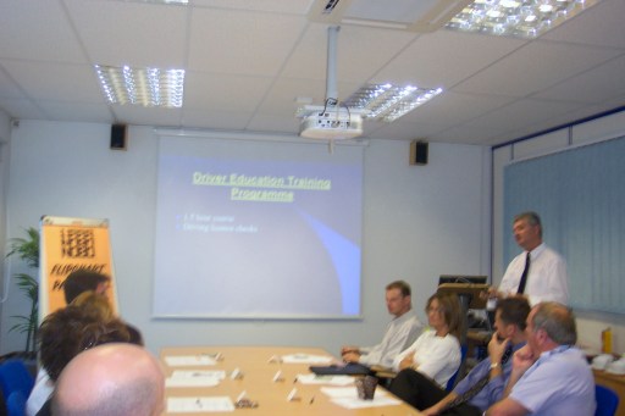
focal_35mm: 38
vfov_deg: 35.0
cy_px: 208
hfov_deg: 50.7
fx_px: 659
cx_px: 312
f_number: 2.8
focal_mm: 8
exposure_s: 1/45
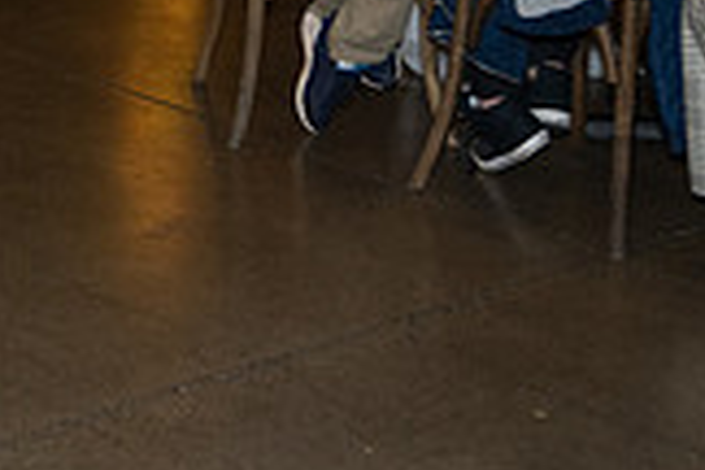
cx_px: -109
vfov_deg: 11.6
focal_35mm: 115
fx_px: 2252
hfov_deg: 17.1
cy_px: -124
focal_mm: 30
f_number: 2.8
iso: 2000
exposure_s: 1/125
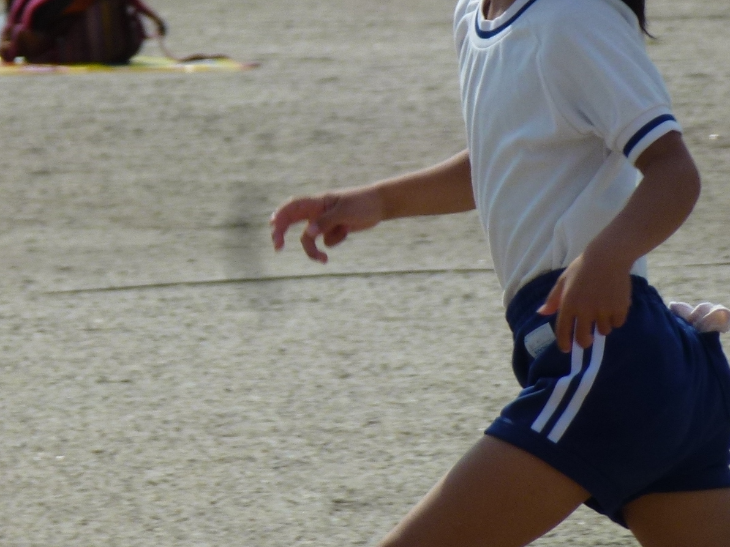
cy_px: 142
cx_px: 376
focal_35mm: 825
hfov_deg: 2.4
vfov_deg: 1.8
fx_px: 17398
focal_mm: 68.8
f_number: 5.9
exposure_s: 1/800
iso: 100
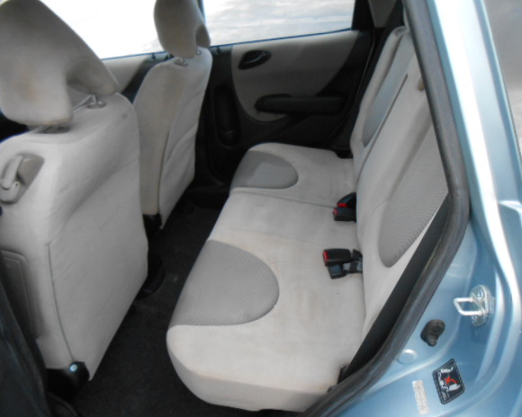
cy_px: 214
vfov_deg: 51.5
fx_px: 433
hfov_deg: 62.1
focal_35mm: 28
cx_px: 281
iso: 320
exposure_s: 1/250
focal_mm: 4.6
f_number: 3.5
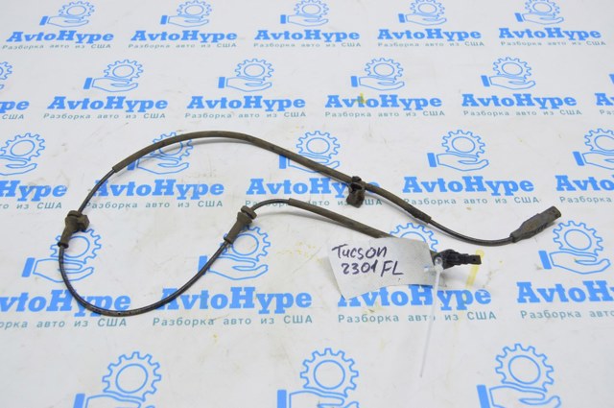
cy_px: 204
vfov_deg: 36.8
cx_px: 307
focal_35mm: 36
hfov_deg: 53.2
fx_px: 613
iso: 400
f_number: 5.6
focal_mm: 24
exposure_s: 1/20
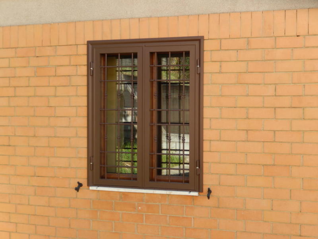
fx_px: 413
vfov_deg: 32.2
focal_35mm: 45
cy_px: 120
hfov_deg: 42.1
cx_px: 159
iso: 125
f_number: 4.3
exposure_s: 1/100
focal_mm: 8.1
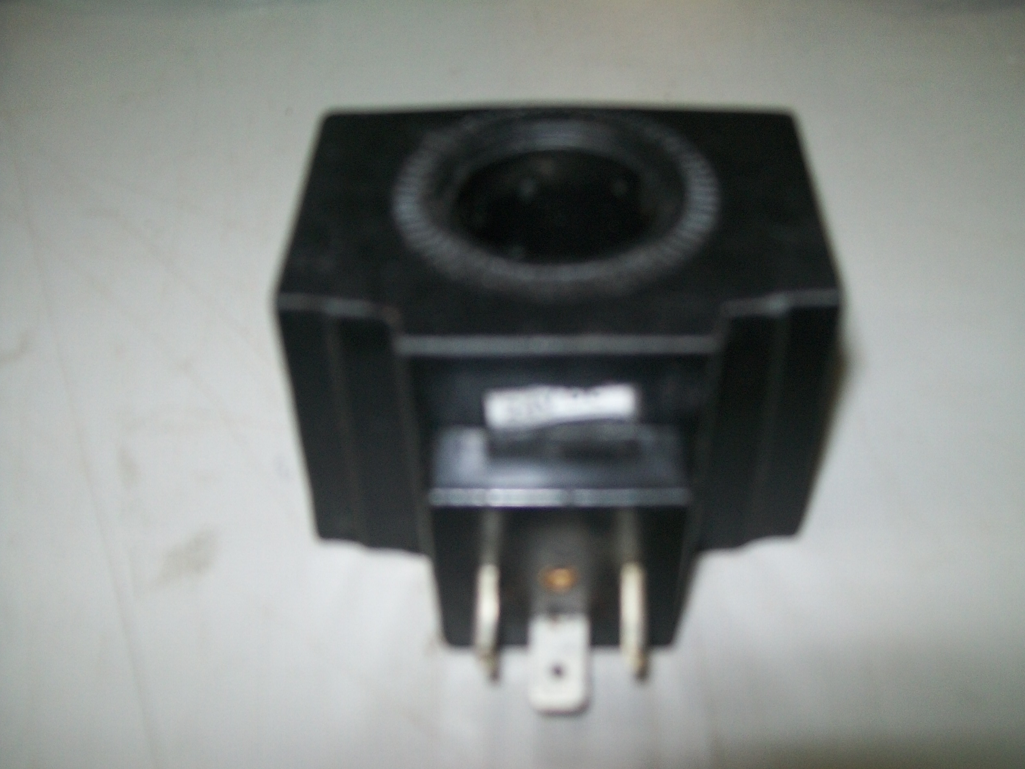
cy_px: 376
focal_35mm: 37
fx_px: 1095
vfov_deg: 38.7
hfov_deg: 50.1
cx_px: 523
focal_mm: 6
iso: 100
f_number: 2.7
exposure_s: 1/30
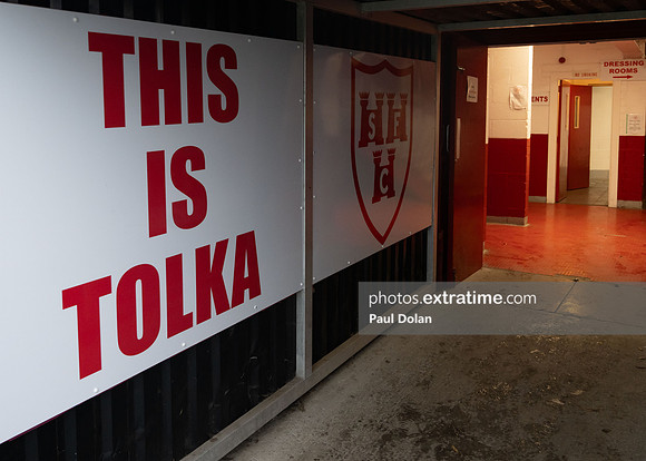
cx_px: 286
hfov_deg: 52.6
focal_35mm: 36
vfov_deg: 38.5
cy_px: 158
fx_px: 652
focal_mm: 25.5
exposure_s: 1/160
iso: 1250
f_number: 4
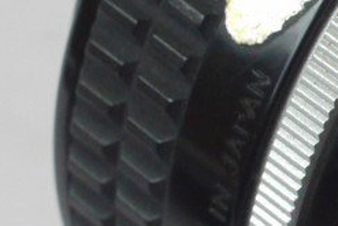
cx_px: 649
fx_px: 2846
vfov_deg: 4.5
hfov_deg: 6.6
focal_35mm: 303
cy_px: 134
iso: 800
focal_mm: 30
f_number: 9
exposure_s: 1/100
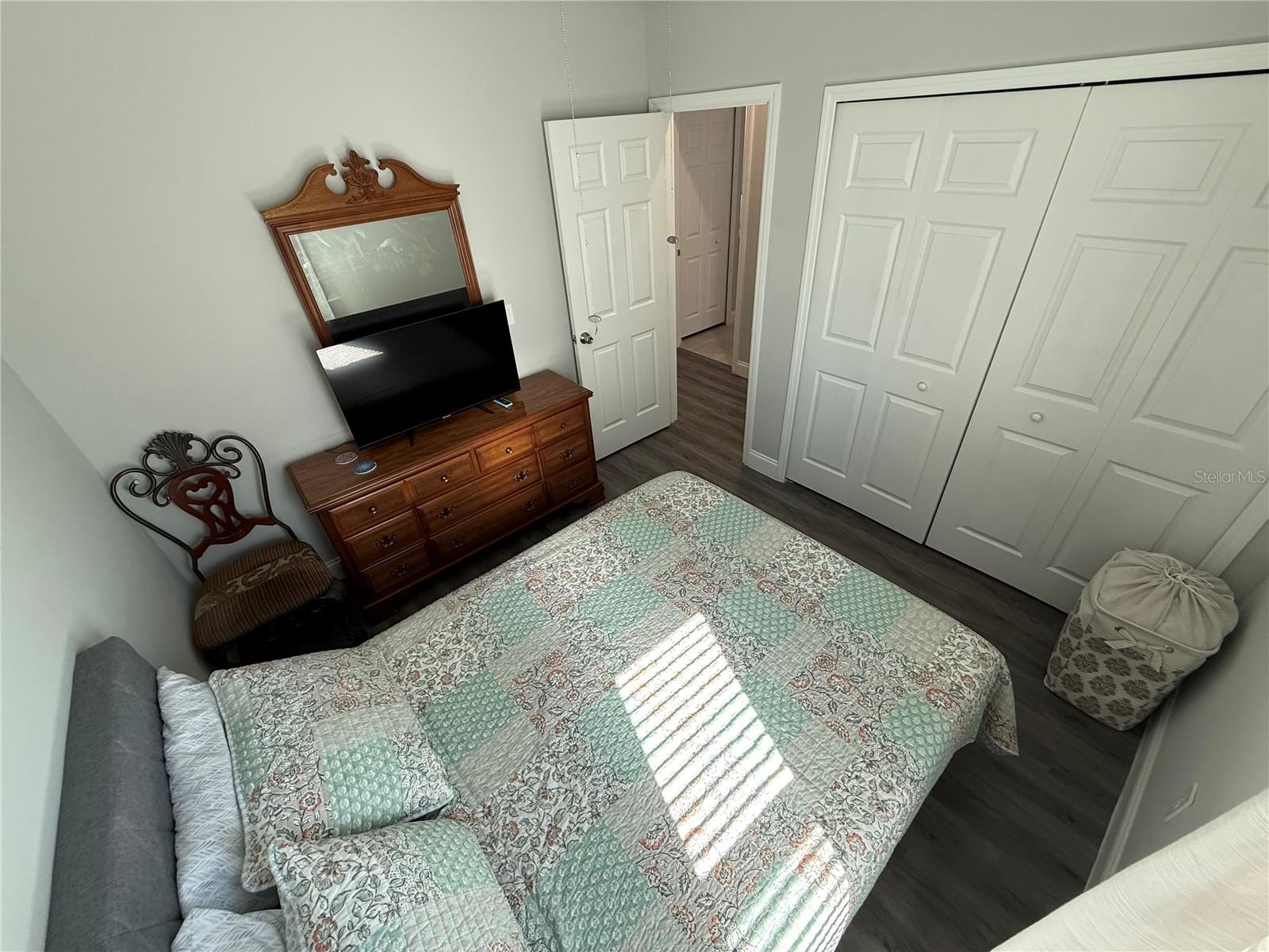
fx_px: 513
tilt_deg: -33.8
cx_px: 634
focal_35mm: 14
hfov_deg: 102.1
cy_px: 476
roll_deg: +5.1
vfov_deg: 85.7
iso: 200
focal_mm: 2.22
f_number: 2.2
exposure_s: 1/120
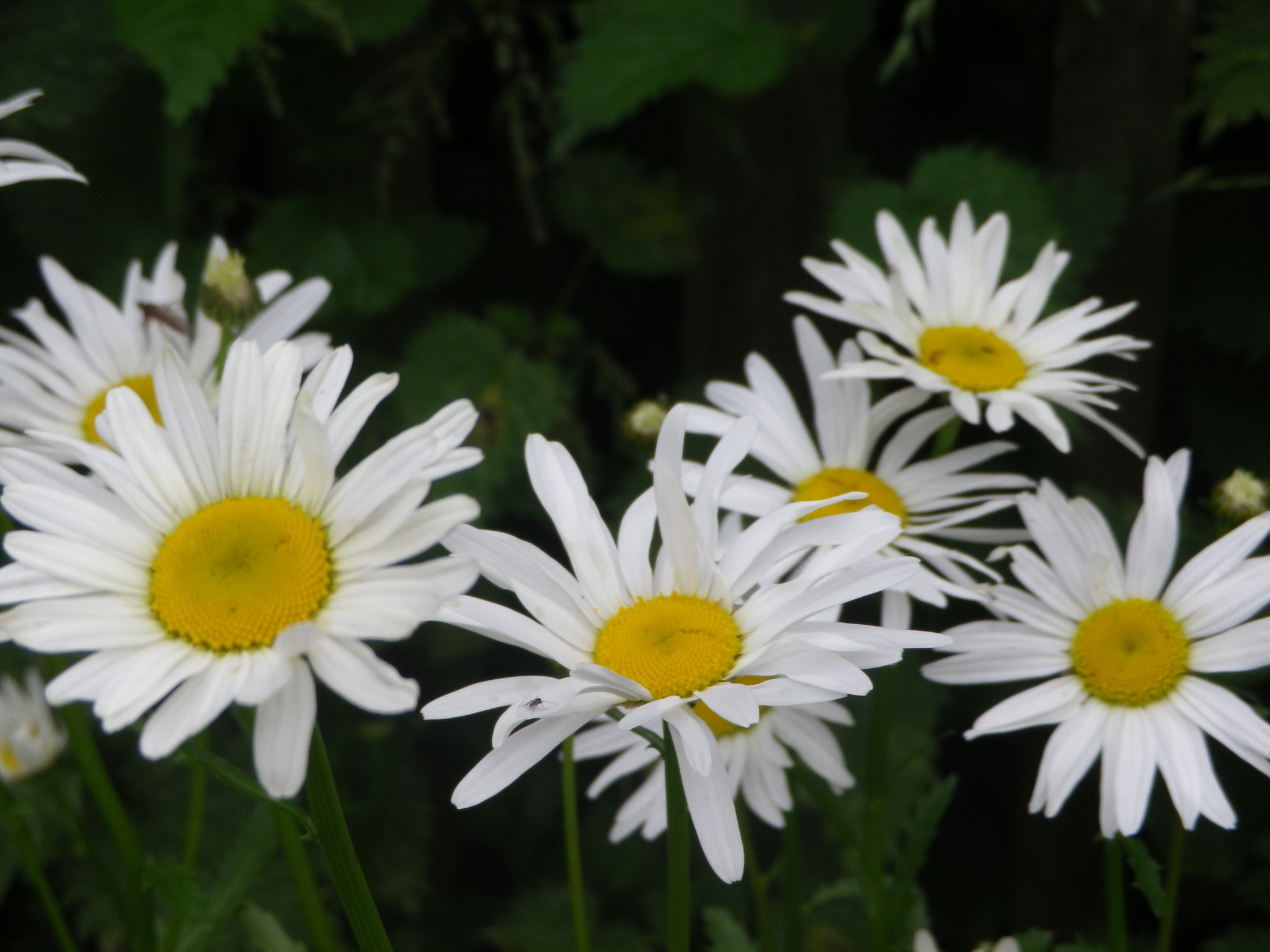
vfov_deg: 13.8
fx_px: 3926
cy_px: 476
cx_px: 635
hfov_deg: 18.4
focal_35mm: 107
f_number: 5.1
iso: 80
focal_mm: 19.1
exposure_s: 1/160
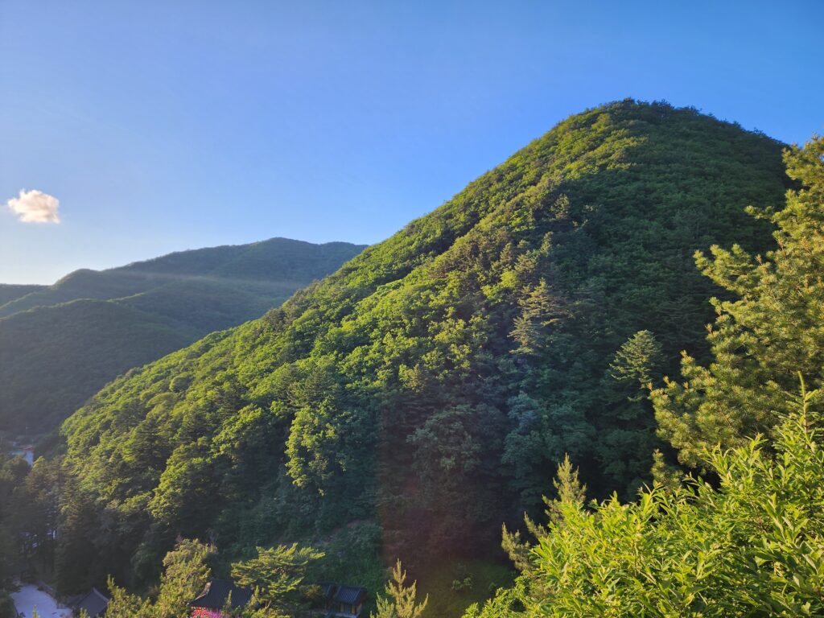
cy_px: 309
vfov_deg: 58.9
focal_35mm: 23
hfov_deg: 73.9
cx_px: 412
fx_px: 547
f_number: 1.8
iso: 12
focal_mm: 6.4
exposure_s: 1/243
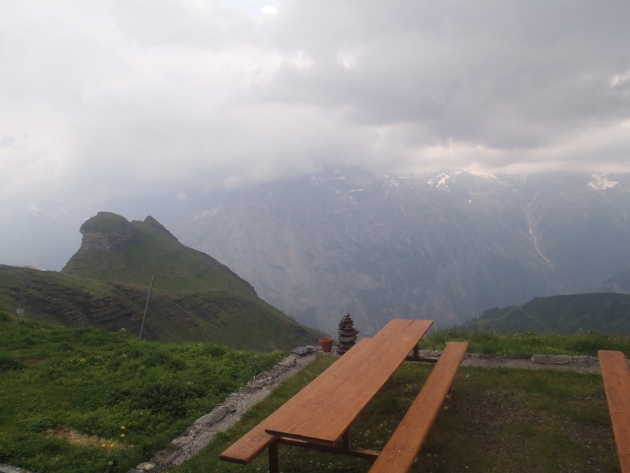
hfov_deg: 63.4
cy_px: 236
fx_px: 510
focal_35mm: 28
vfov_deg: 49.7
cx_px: 315
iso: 80
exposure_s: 1/160
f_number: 4.5
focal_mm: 5
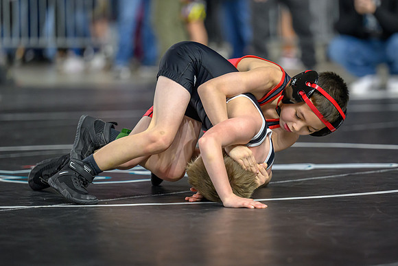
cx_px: 246
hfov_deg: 9.7
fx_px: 2340
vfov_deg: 6.5
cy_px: 151
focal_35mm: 212
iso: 2800
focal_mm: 160
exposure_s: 1/500
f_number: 2.8
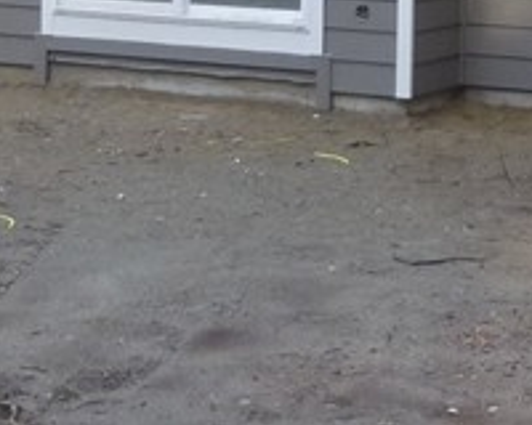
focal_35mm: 120
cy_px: -250
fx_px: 1889
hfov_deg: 15.5
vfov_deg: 12.1
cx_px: 633
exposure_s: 1/60
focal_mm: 4.3
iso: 125
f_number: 3.3
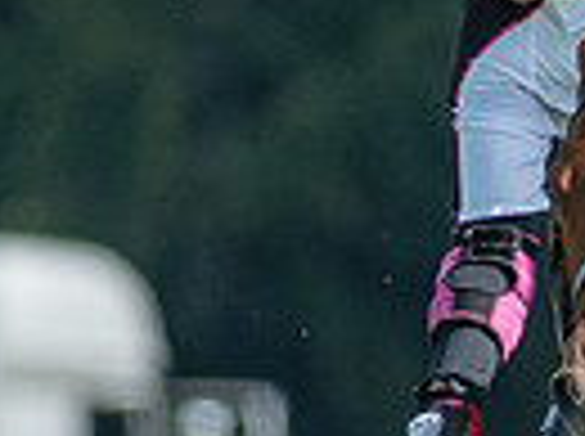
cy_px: 447
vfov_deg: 0.4
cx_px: 702
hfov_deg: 0.6
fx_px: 56223
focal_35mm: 3333
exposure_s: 1/2500
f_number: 4
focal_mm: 300
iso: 250
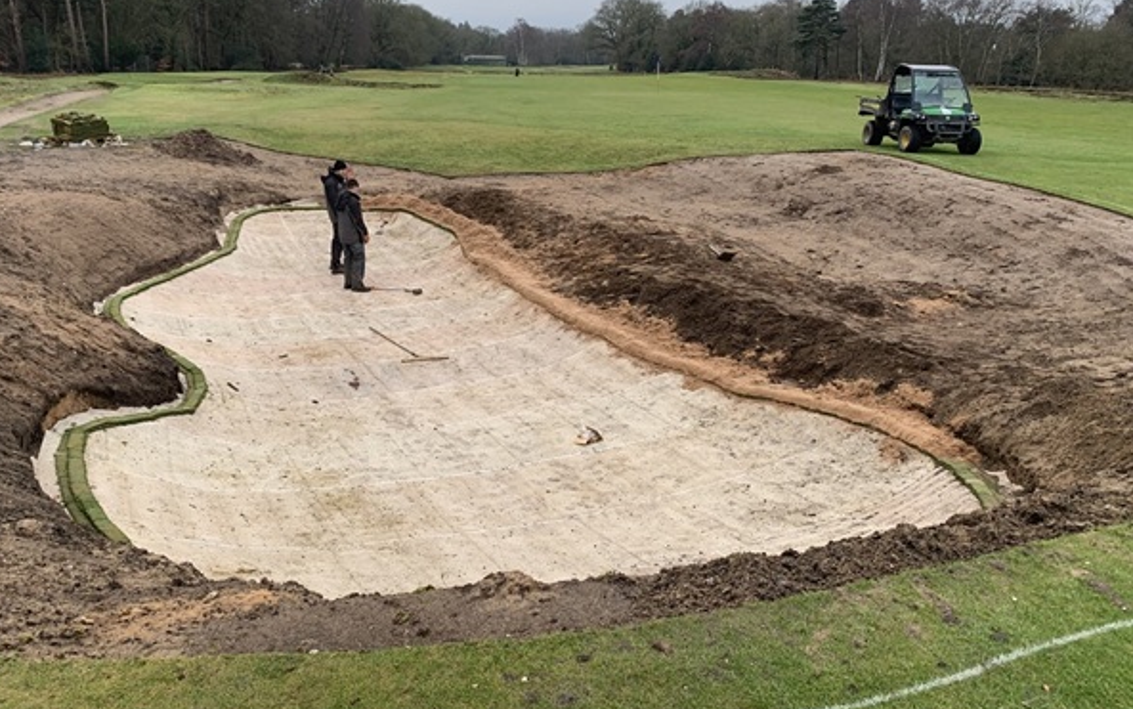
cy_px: 283
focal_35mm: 32
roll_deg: -0.2
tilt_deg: -13.8
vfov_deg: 39.3
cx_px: 509
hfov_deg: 59.5
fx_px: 988
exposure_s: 1/422
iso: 25
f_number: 1.8
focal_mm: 4.25
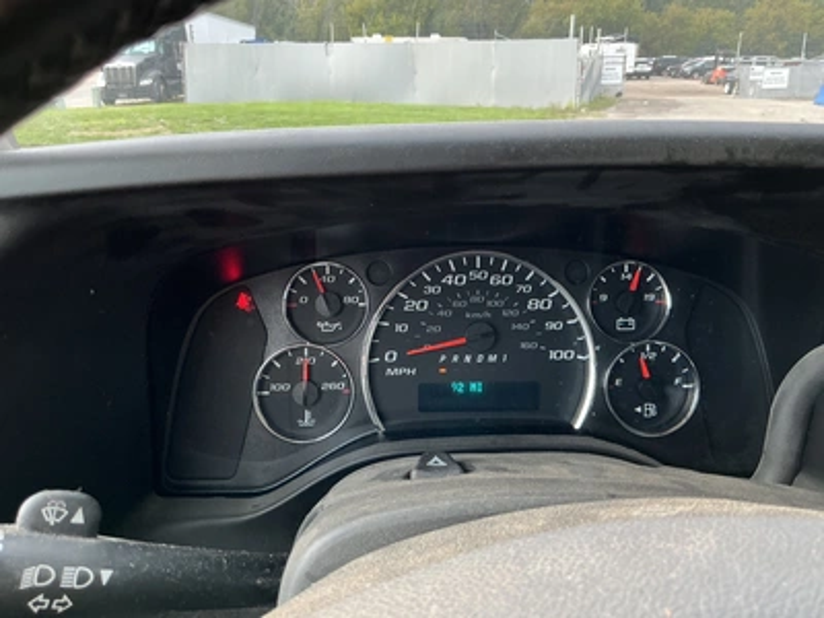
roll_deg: +1.1
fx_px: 667
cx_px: 412
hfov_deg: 63.4
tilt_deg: -21.5
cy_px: 309
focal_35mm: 28
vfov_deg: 49.7
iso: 64
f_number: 1.8
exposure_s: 1/122
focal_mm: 3
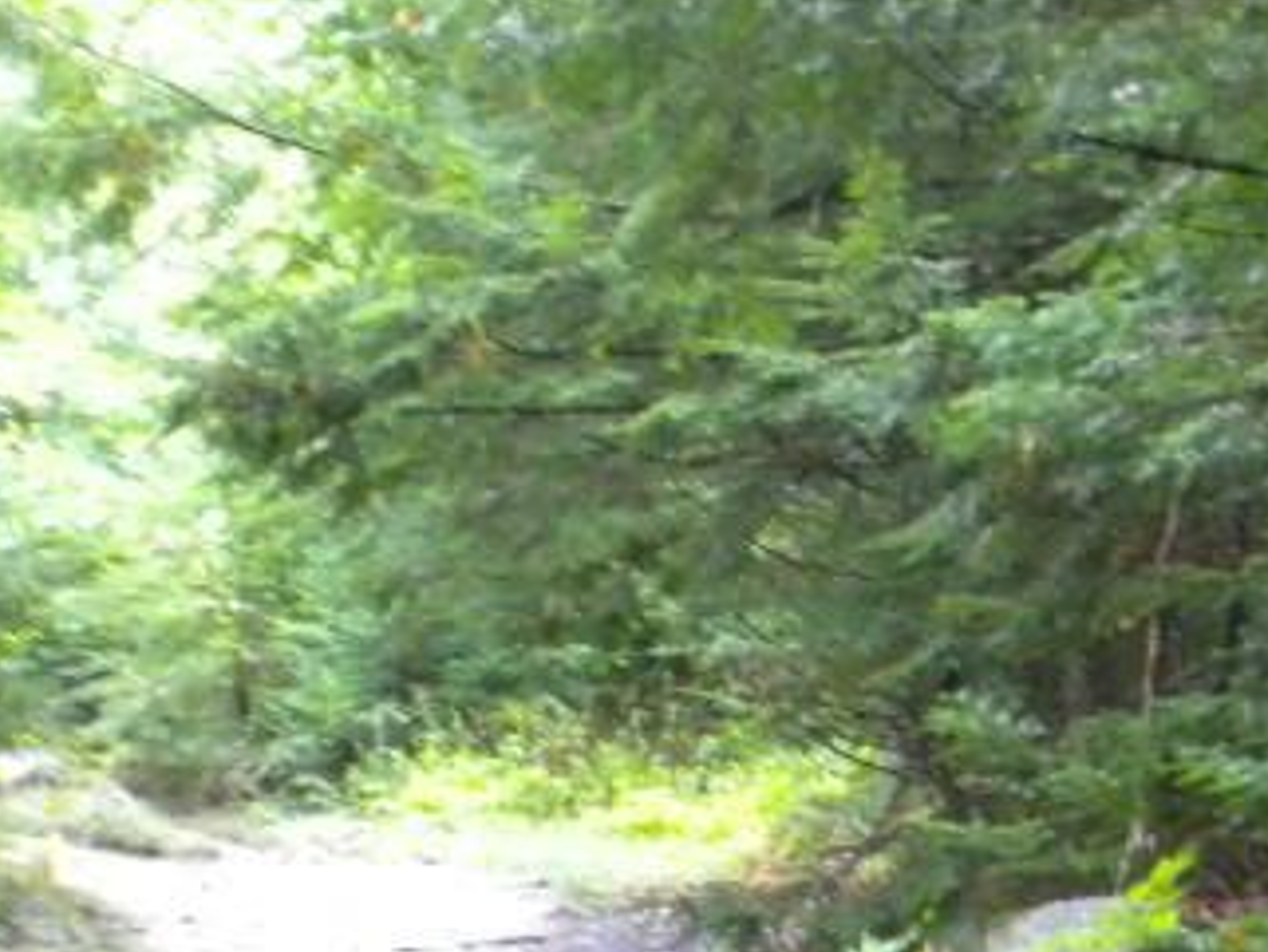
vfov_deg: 12.5
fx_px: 4324
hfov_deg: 16.4
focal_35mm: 118
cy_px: 739
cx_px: 1181
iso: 400
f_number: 3.5
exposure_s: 1/64.4
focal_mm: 6.6
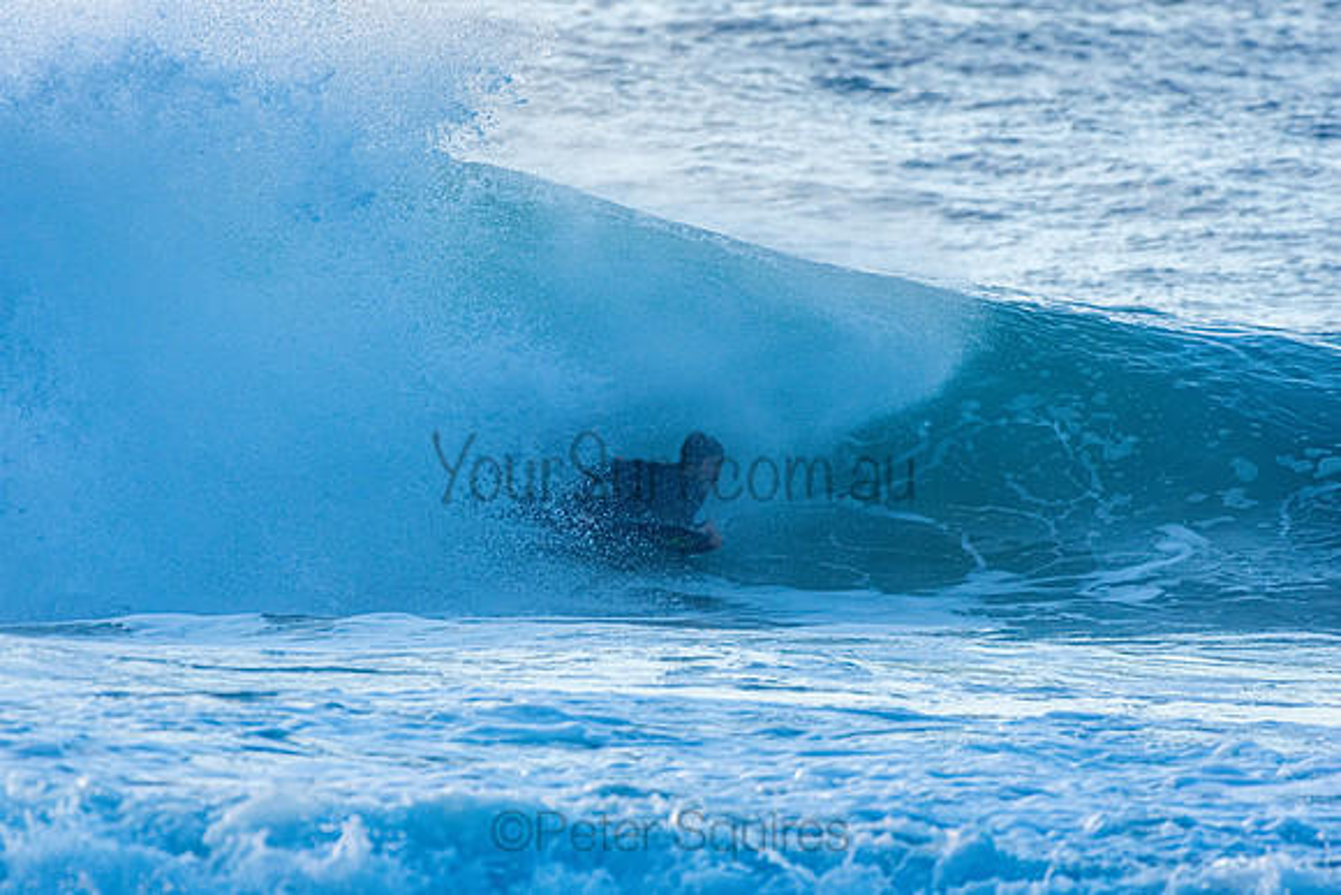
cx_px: 670
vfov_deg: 1.9
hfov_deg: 2.9
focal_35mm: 720
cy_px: 448
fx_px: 26825
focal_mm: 480
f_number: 5.6
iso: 500
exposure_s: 1/1250
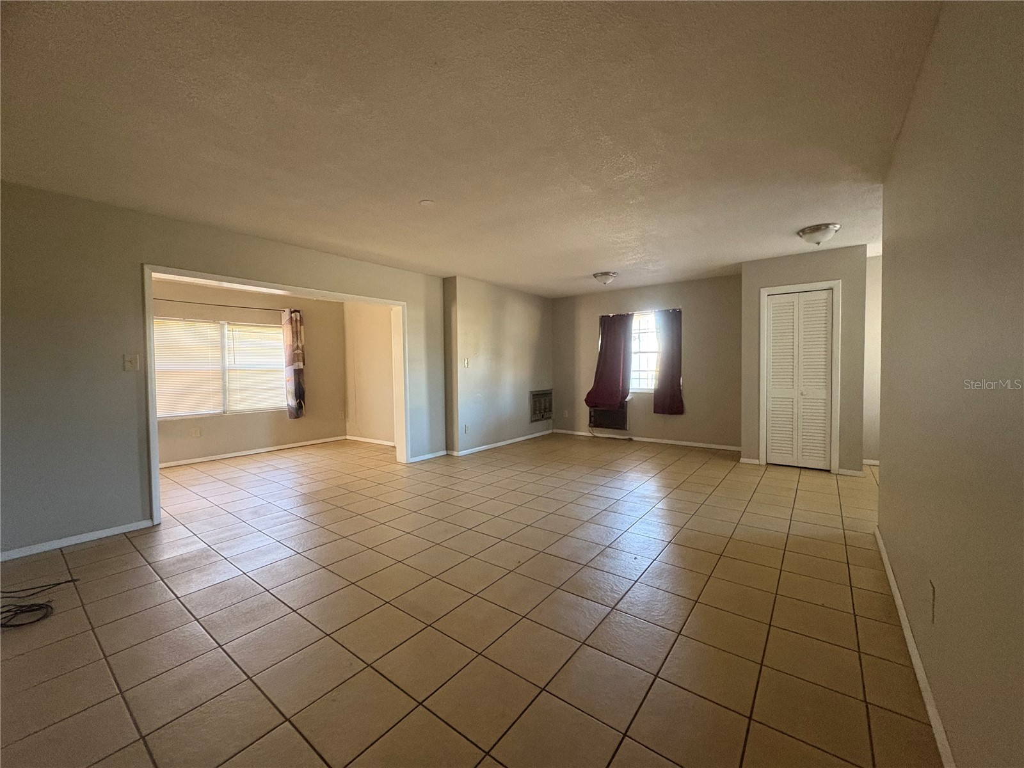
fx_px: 414
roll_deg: +0.7
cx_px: 512
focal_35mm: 14
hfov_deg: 102.1
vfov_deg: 85.7
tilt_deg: -1.5
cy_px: 384
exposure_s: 1/60
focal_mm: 2.22
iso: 500
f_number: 2.2
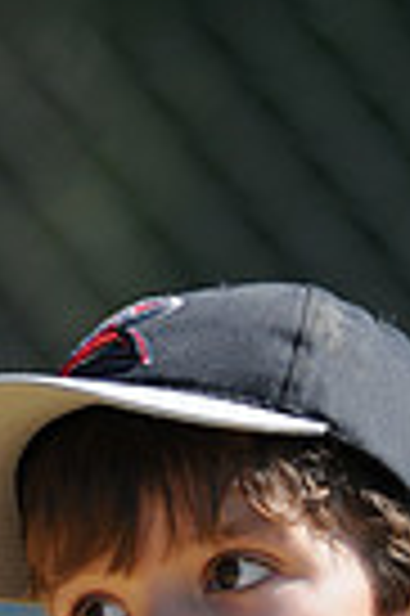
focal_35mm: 1900
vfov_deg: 1.1
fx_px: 32538
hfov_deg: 0.7
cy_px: 1106
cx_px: 714
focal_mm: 300
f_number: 4
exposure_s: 1/1000
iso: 200
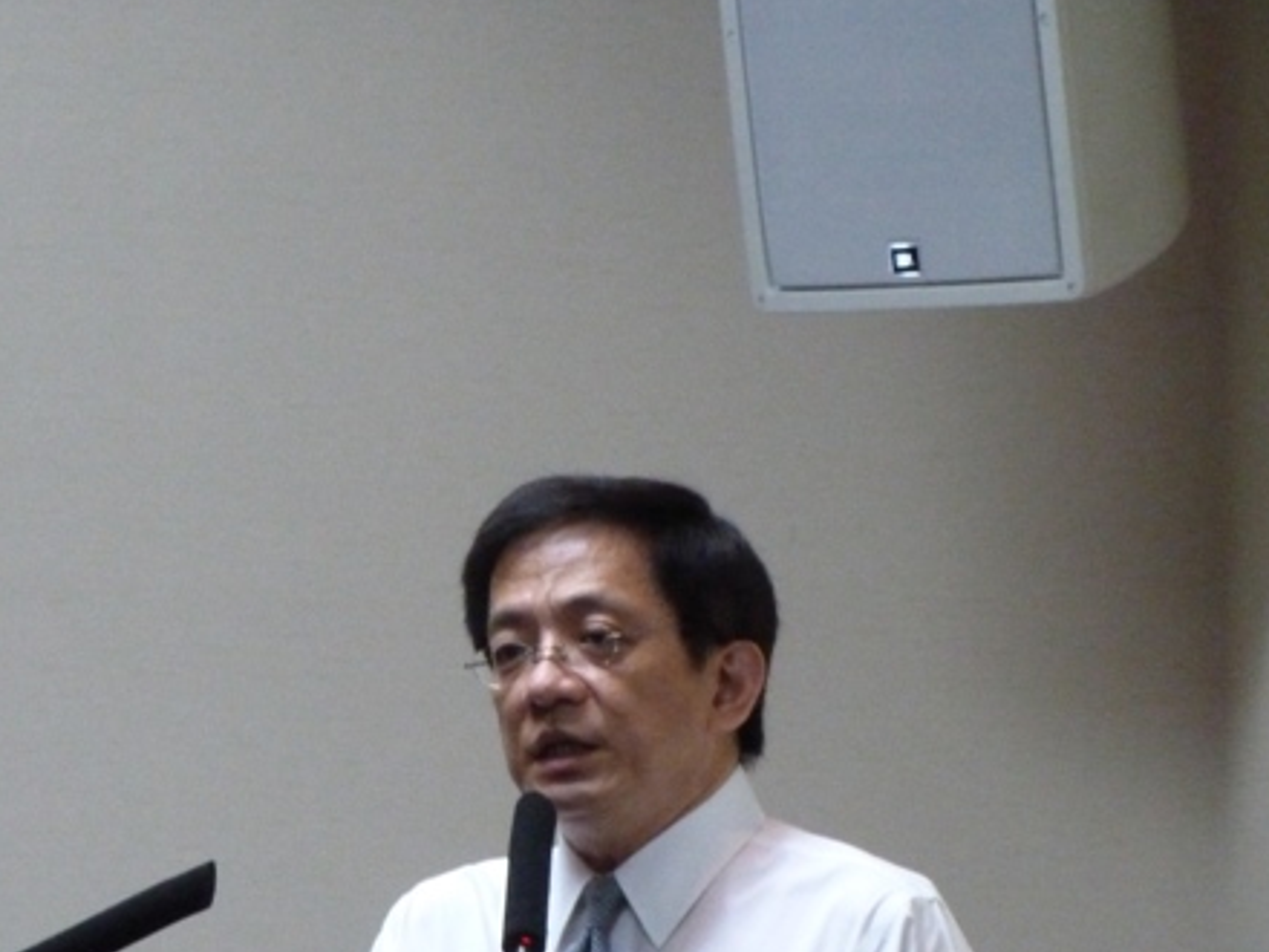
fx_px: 18073
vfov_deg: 3.0
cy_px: 652
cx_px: 423
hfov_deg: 4.0
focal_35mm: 493
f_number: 4.9
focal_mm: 49.2
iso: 800
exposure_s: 1/40
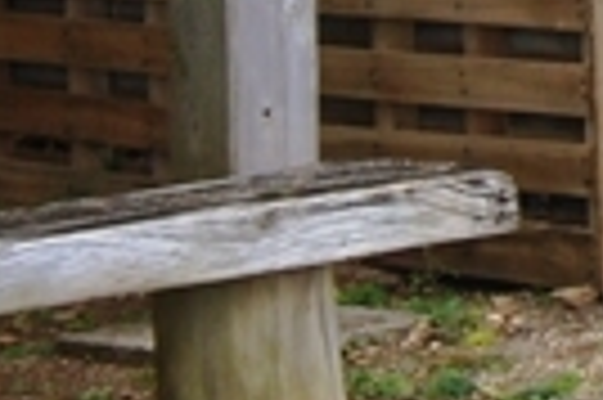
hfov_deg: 7.5
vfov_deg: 5.2
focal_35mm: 259
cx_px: 1418
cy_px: -447
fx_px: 4333
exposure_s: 1/200
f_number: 4.5
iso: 200
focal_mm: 29
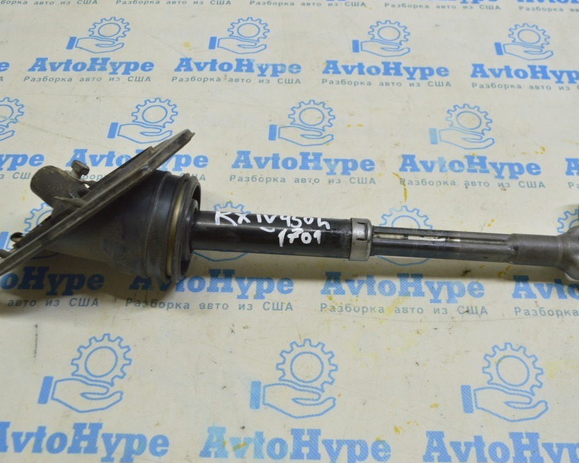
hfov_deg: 47.9
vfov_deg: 39.2
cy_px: 229
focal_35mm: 38
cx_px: 296
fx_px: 651
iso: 400
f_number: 5.6
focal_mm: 22
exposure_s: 1/25
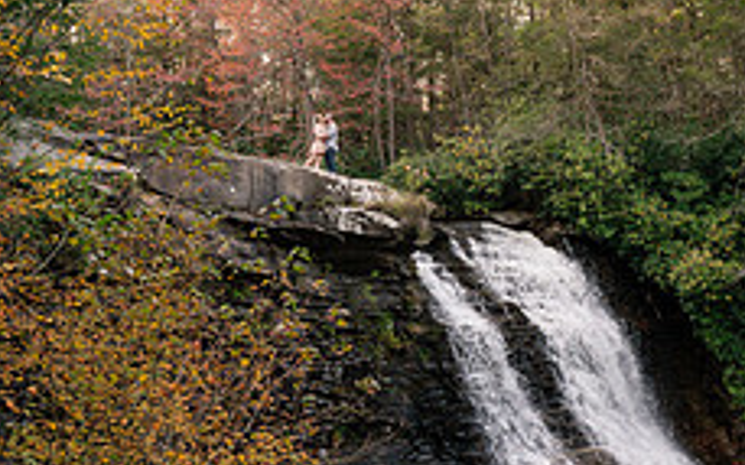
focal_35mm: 48
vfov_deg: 26.8
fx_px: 974
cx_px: 413
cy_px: 195
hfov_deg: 41.8
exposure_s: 1/200
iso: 1250
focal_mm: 24
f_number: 8
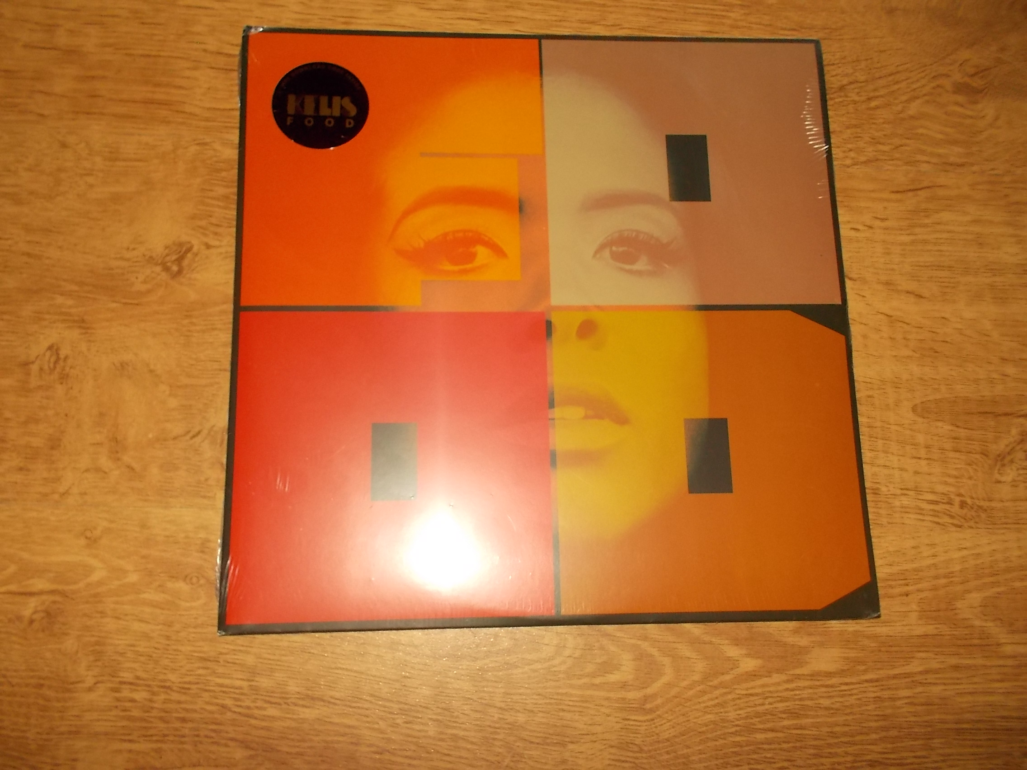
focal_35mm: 29
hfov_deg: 61.7
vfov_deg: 48.2
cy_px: 385
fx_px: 860
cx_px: 514
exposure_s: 1/30
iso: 200
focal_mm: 4.1
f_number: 3.3
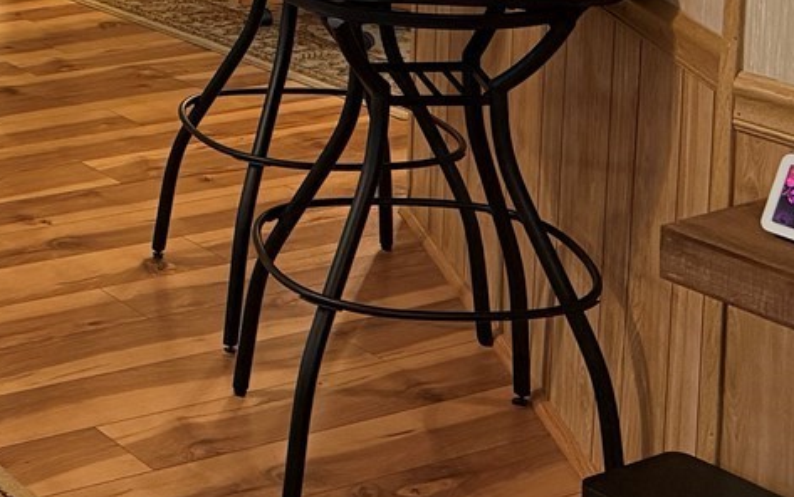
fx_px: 1862
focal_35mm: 86
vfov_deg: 14.5
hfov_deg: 21.4
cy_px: -163
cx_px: -280
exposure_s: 1/60
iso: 400
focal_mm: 6.76
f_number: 1.78
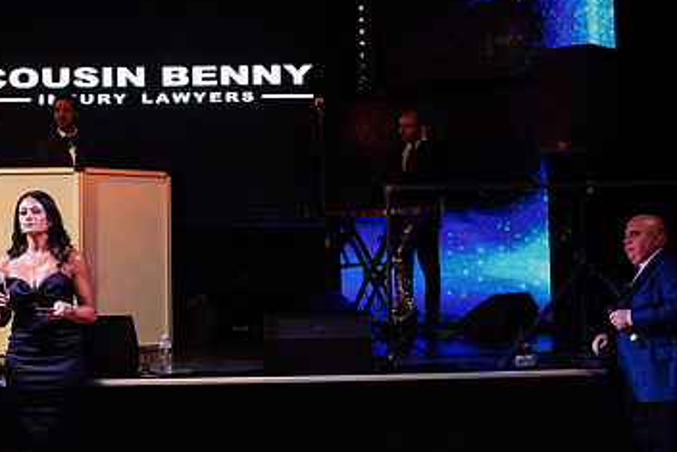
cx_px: 298
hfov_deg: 33.9
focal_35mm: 59
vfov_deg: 23.0
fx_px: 1110
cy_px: 236
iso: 2000
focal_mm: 35
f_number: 4.5
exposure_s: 1/200
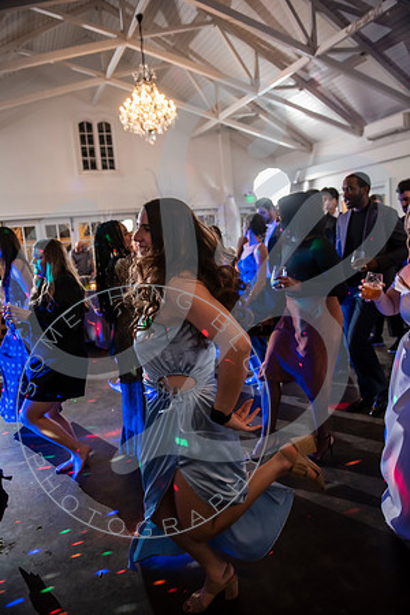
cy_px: 308
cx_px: 205
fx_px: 410
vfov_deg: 73.7
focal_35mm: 24
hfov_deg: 53.1
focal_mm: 24
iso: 1600
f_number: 2.8
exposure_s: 1/125
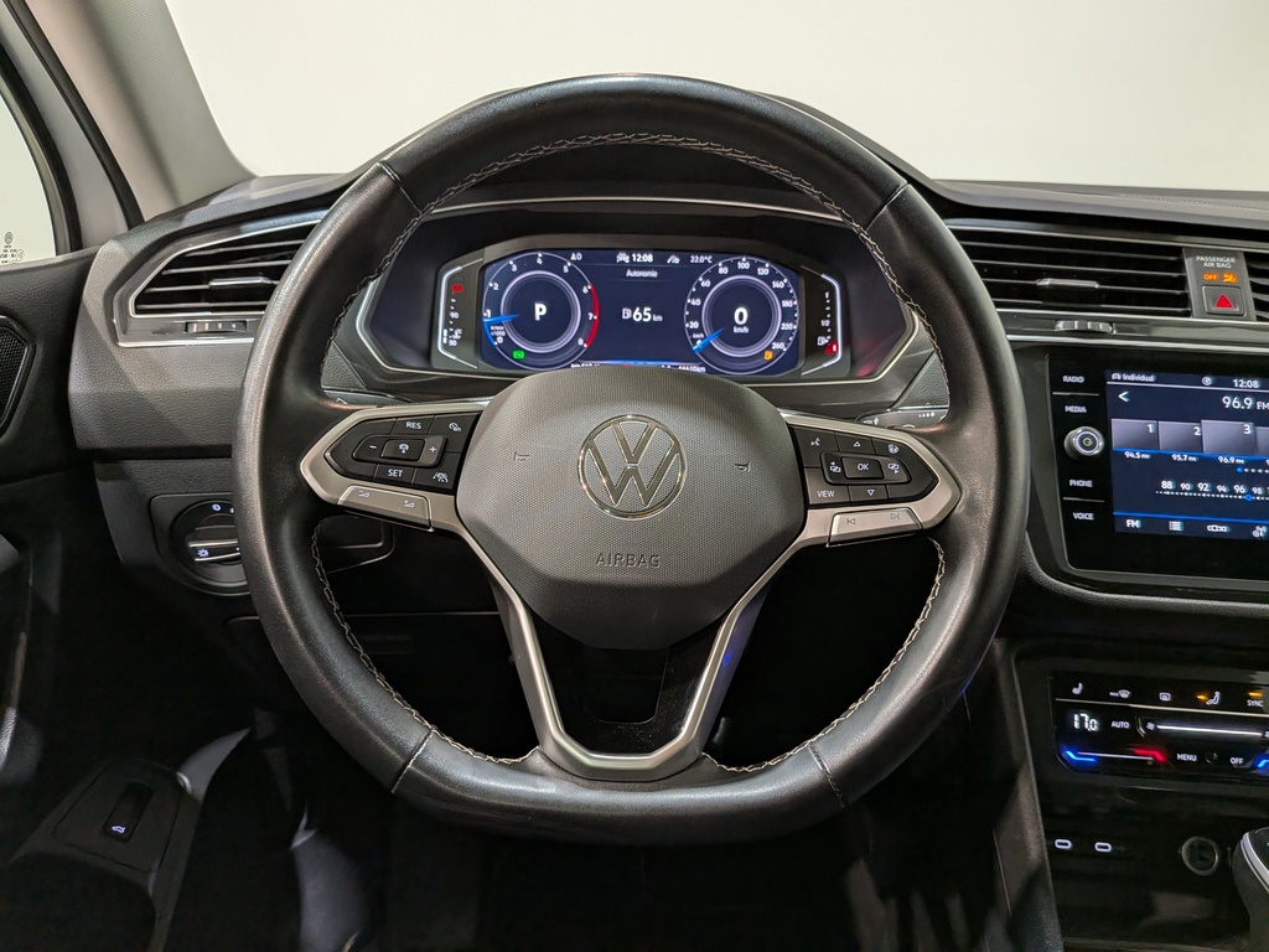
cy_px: 476
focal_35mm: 24
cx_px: 634
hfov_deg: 71.6
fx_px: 880
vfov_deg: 56.8
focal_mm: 4.53
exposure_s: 1/120
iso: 196
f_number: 1.7
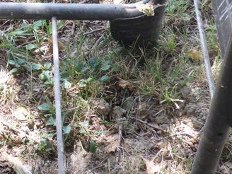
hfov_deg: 15.8
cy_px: -43
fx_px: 818
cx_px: -12
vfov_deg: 11.9
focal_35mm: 122
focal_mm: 7.3
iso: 250
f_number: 3.7
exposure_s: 1/80
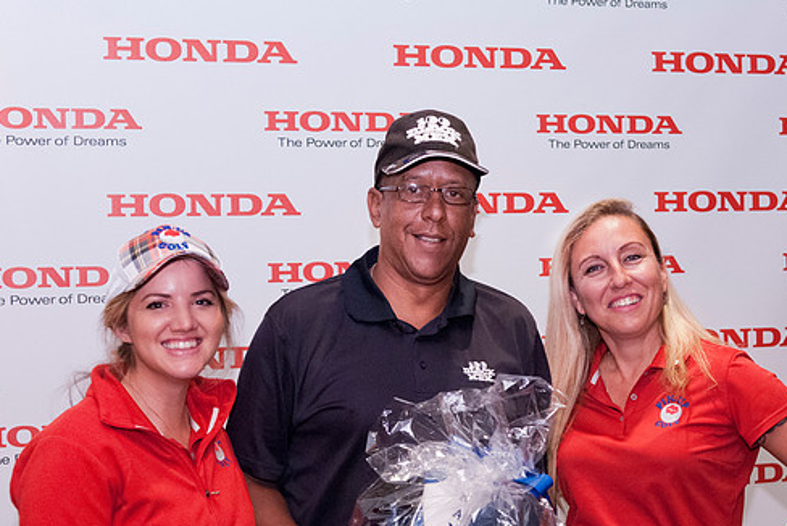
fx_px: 1509
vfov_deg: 19.7
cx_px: 424
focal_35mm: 69
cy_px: 311
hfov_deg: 29.2
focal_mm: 38
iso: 1250
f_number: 4
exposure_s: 1/100
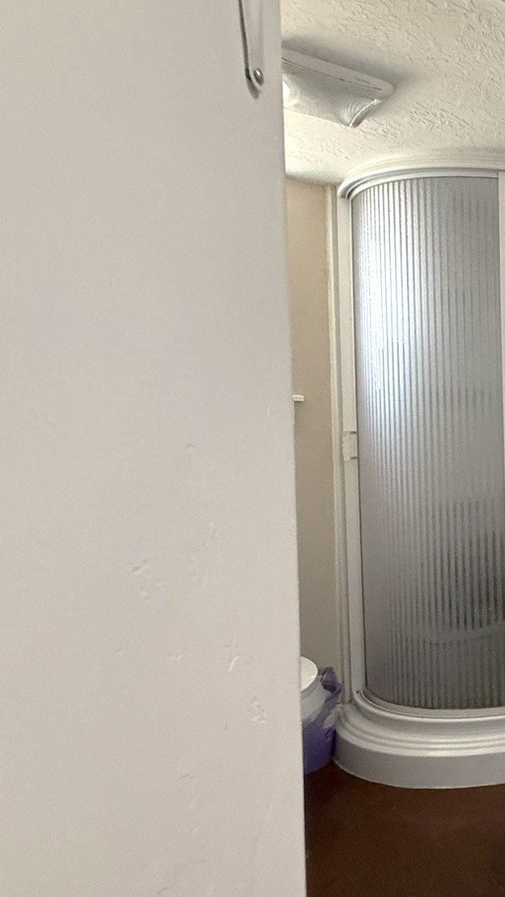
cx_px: 800
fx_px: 666
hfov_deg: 26.3
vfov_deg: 67.9
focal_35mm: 28
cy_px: 439
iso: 320
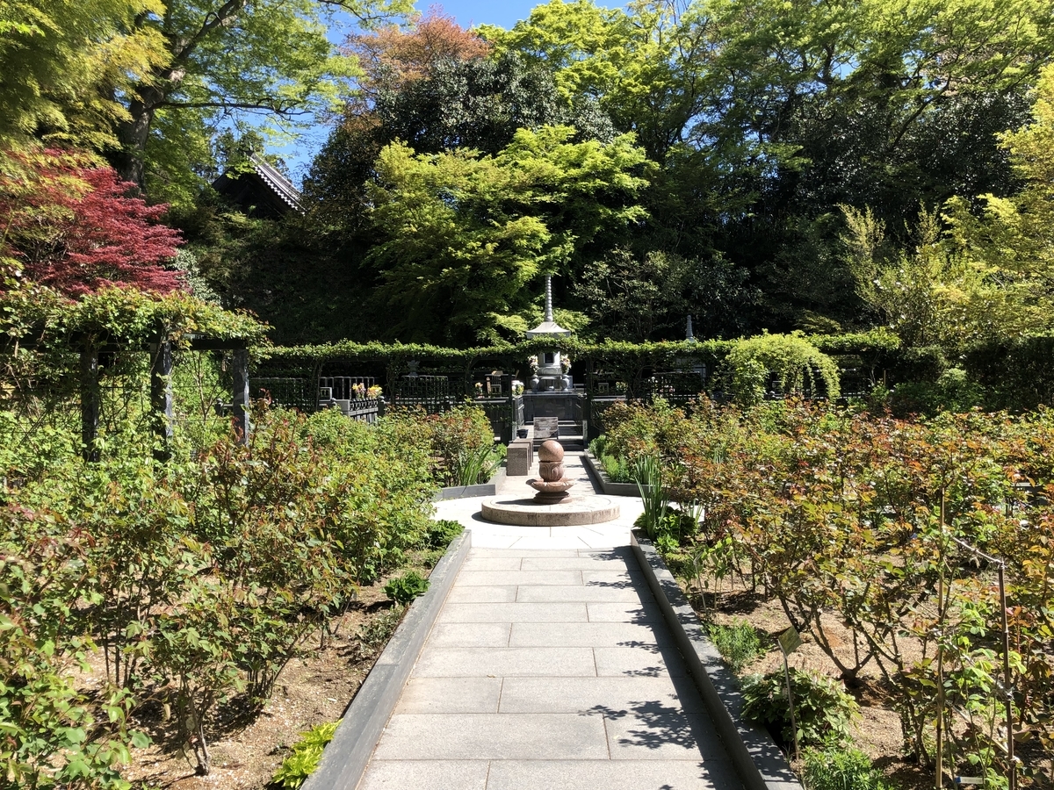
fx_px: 853
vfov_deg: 49.7
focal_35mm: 28
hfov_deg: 63.4
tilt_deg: +0.4
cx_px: 527
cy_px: 395
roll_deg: +1.1
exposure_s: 1/727
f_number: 1.8
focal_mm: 3.99
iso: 20
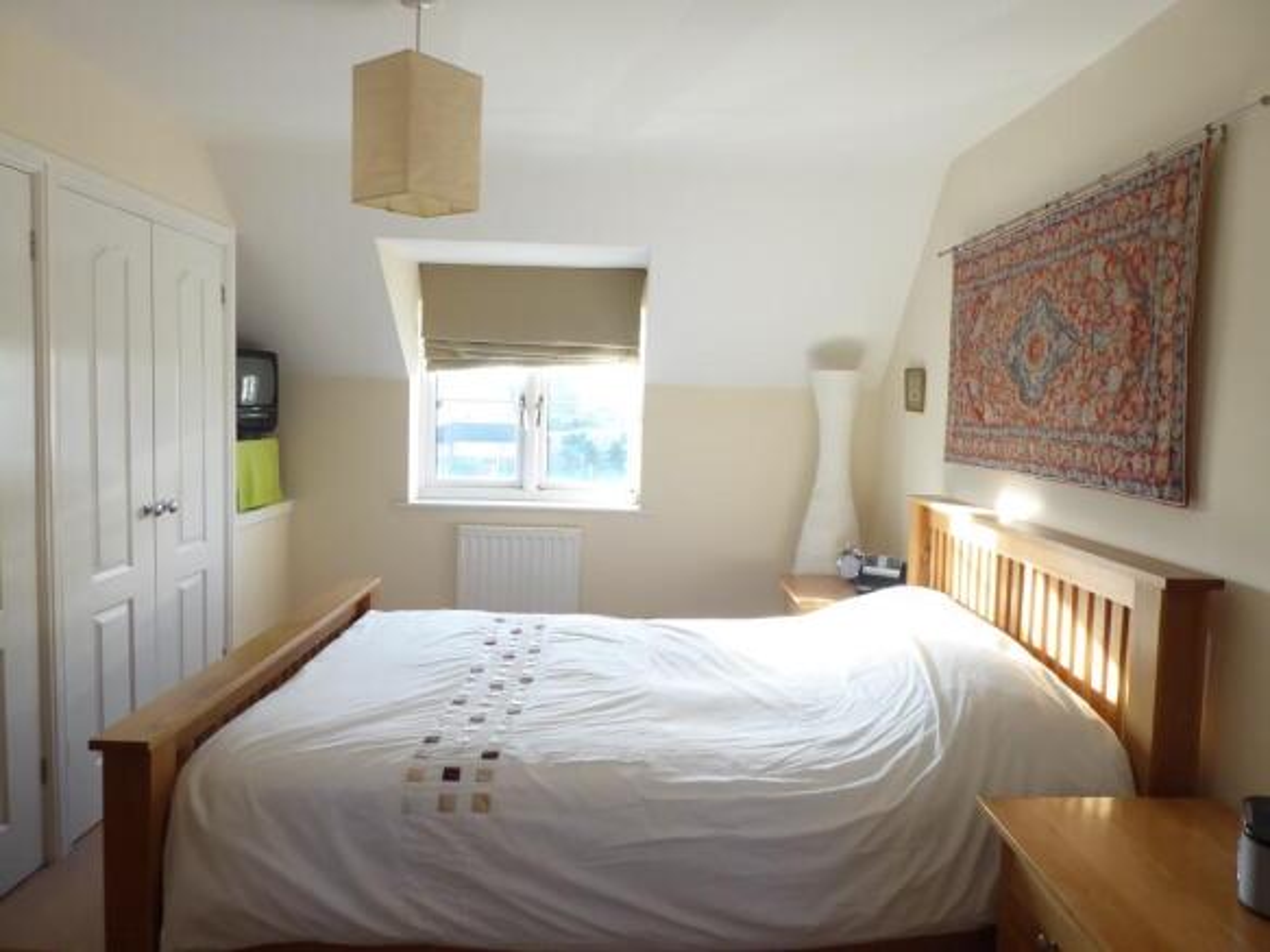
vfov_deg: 56.8
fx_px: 880
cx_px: 635
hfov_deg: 71.6
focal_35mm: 24
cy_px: 476
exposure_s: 1/60
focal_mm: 4.3
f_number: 3.3
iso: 250
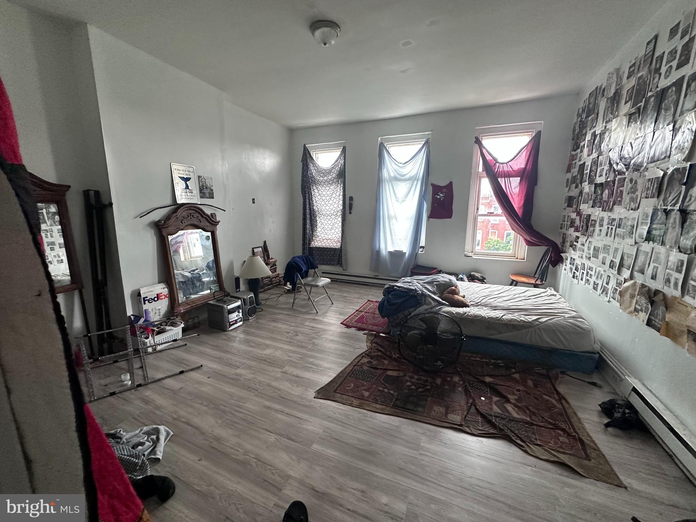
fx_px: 281
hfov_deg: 102.1
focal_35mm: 14
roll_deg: +0.5
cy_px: 261
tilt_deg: -10.8
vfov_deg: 85.7
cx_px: 348
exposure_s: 1/60
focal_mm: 2.22
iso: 320
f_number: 2.2
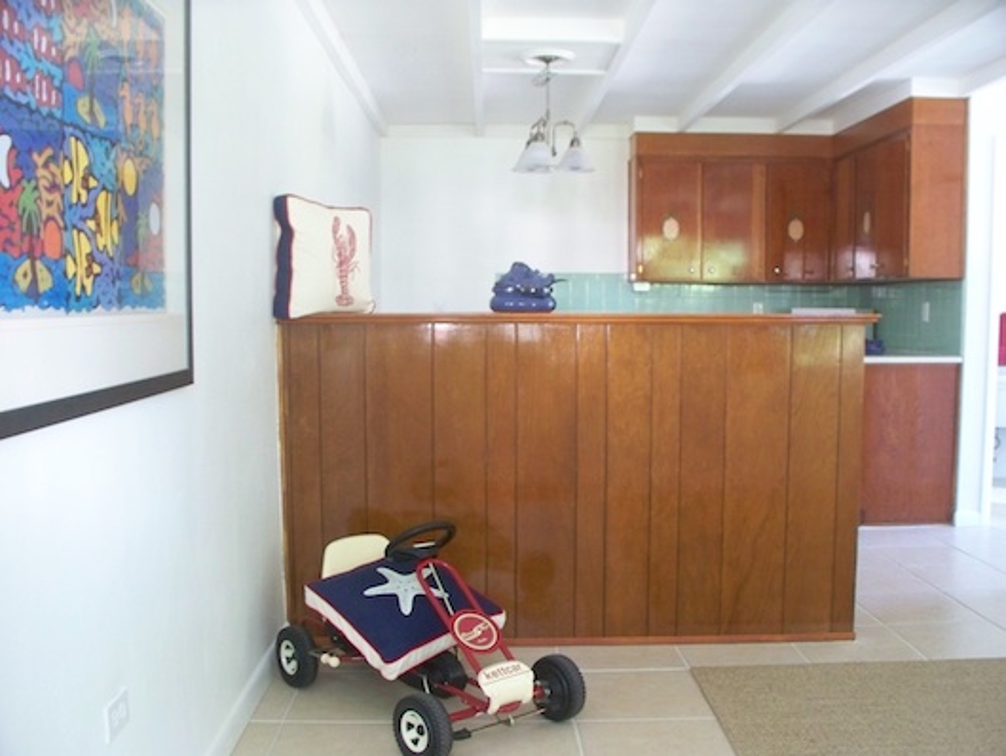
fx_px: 1047
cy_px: 378
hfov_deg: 51.3
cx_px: 503
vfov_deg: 39.7
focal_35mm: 36
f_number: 2.8
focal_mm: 7.54
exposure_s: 1/15
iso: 400
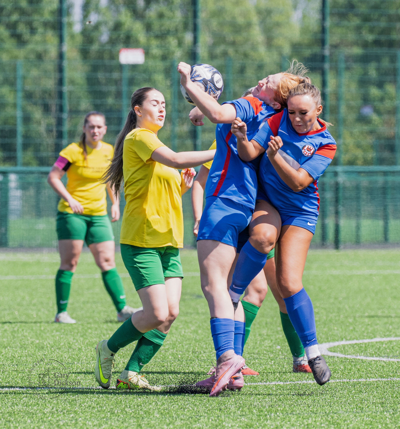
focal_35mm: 506
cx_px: 174
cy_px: 213
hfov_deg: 3.3
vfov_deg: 3.6
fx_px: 6847
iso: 360
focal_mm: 240
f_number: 5
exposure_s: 1/1000
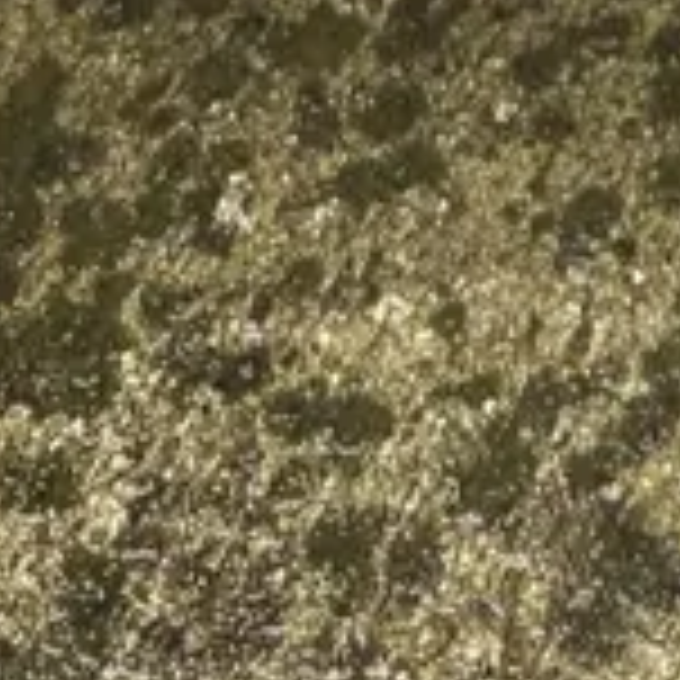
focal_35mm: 162
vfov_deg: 9.0
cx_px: 1473
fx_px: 3600
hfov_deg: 9.8
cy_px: -1297
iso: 160
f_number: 1.6
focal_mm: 5.96
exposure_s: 1/60
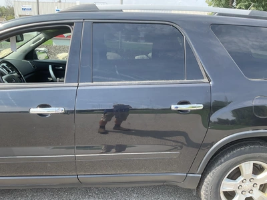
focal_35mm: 29
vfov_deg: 48.2
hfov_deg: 61.7
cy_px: 100
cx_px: 134
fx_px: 224
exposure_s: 1/353
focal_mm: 3
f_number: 1.8
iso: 25
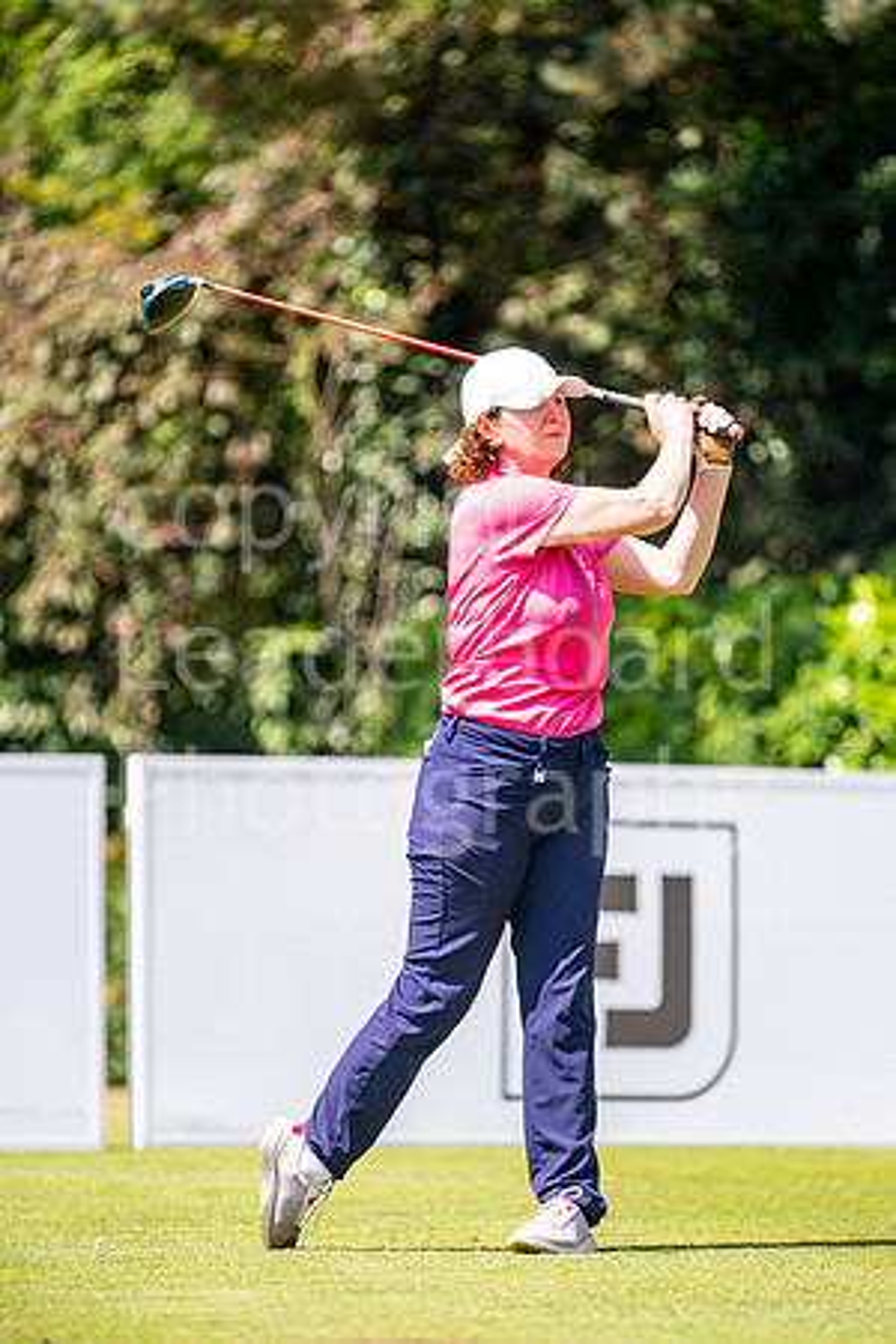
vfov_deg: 6.9
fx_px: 11199
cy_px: 672
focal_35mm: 300
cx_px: 448
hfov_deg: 4.6
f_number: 4.5
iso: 200
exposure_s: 1/1600
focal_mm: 300
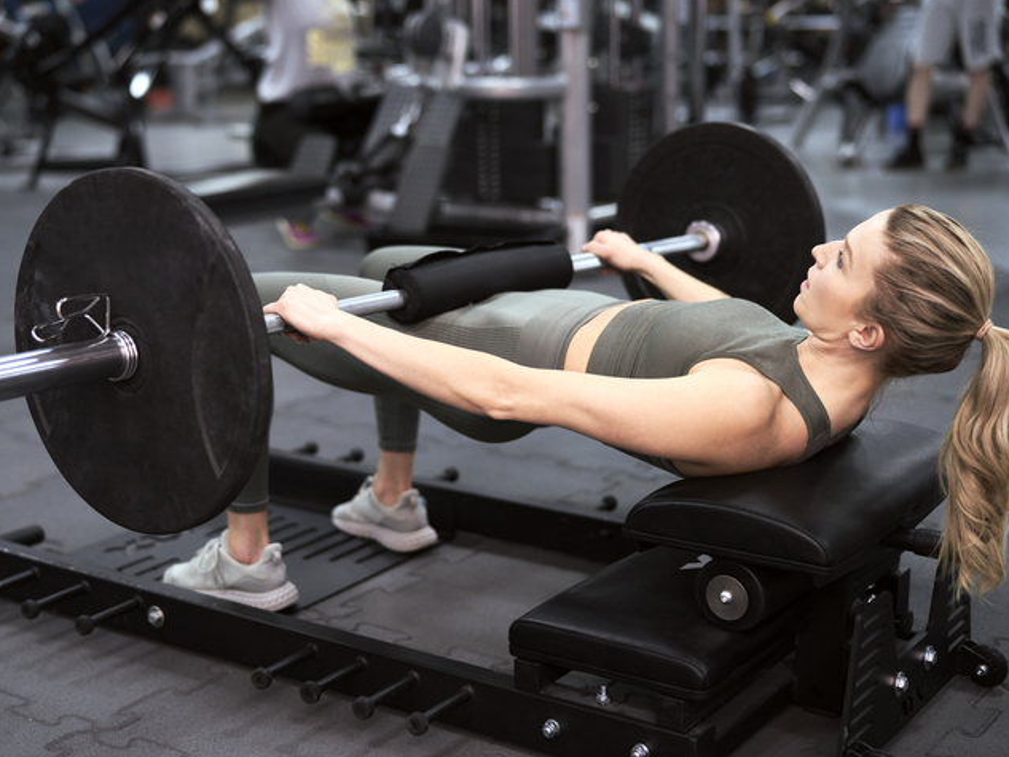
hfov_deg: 34.9
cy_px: 377
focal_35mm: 55
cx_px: 446
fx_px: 1603
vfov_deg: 26.6
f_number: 1.8
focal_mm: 50
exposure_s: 1/125
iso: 500
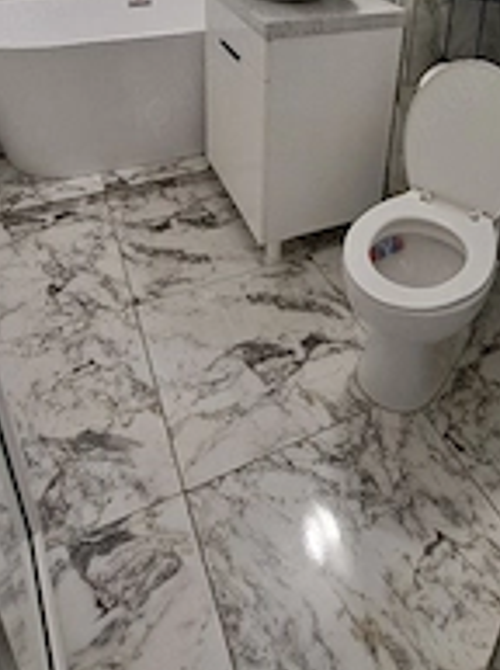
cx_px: 319
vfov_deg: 57.6
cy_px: 87
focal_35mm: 27
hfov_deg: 50.6
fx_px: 522
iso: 80
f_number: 2.2
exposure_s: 1/50
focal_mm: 1.74
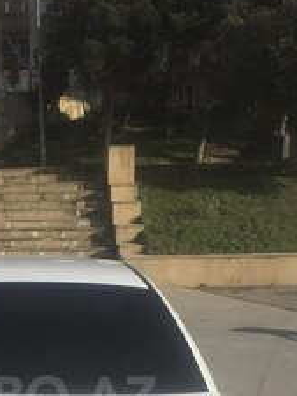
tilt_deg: -15.2
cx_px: 21
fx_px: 731
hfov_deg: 22.3
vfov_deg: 28.4
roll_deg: +2.7
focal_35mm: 64
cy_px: 396
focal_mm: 4.15
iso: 32
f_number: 2.2
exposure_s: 1/4405
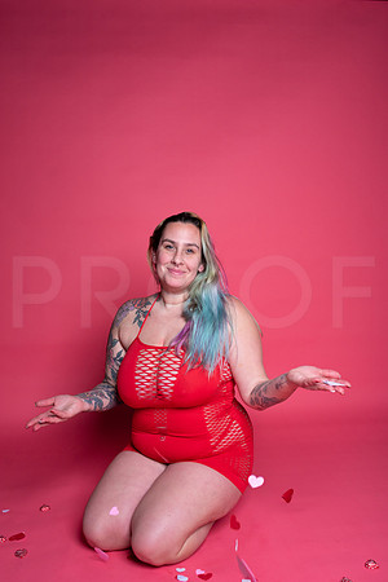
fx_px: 566
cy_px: 291
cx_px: 194
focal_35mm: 35
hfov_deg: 37.9
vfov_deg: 54.4
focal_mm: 35
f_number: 5.6
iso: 250
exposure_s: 1/400
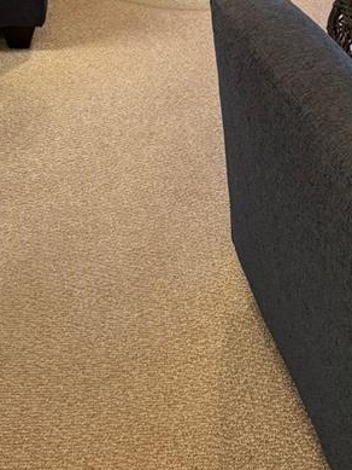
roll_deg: +1.9
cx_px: 16
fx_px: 1003
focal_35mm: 74
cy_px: -58
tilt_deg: -14.9
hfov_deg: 19.4
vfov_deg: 24.4
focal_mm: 6.76
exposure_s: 1/60
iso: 400
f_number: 1.78
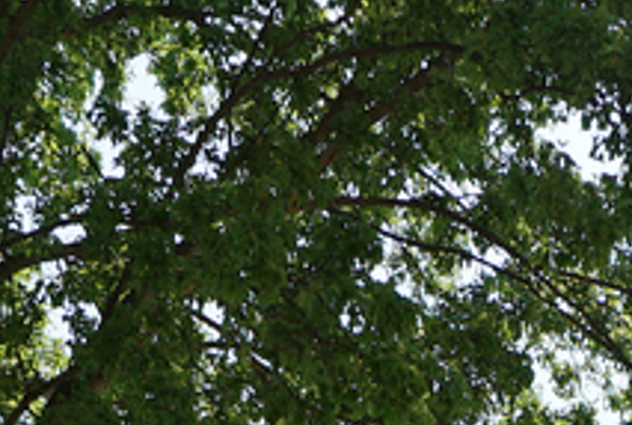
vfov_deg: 11.7
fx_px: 1689
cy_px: 1030
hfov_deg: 20.8
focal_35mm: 96
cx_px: 546
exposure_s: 1/400
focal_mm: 16
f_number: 8
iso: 200
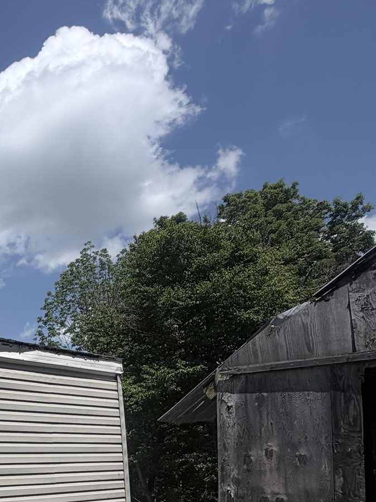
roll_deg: +0.4
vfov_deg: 47.3
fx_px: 521
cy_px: 431
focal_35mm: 36
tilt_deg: +5.7
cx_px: -36
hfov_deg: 34.4
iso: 20
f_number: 2.2
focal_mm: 2.22
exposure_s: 1/1961
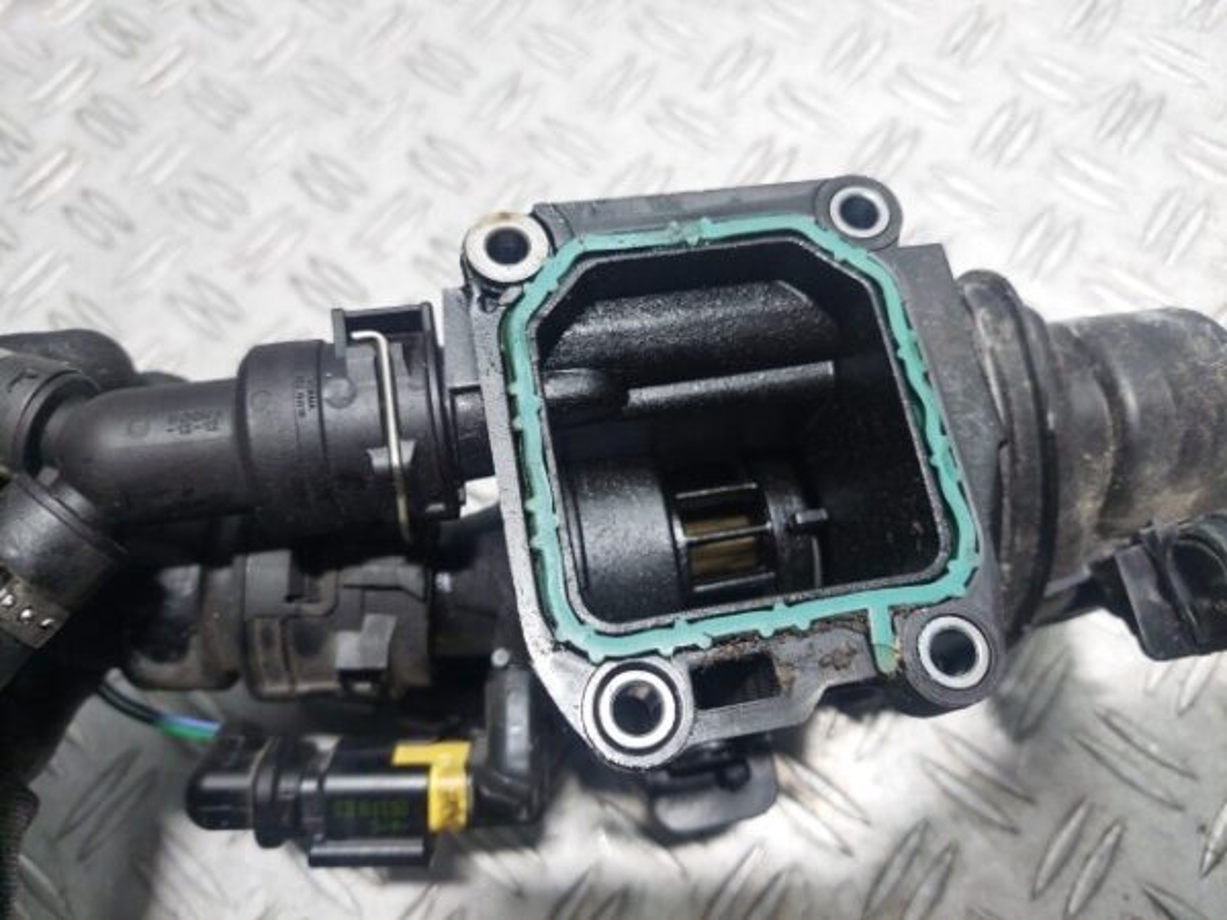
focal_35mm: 25
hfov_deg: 69.4
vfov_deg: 54.9
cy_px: 460
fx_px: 886
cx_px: 614
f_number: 1.8
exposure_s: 1/100
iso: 250
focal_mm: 5.23
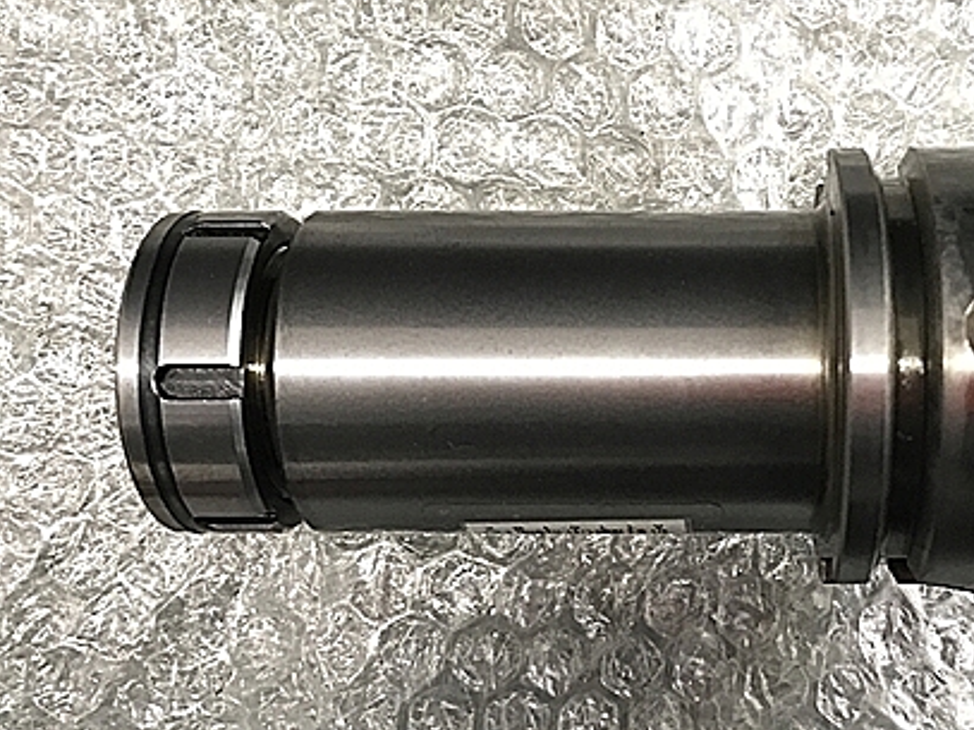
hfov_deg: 42.1
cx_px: 687
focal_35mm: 44
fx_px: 1238
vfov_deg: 32.8
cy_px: 402
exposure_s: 1/16
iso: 50
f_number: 1.8
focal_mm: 3.99
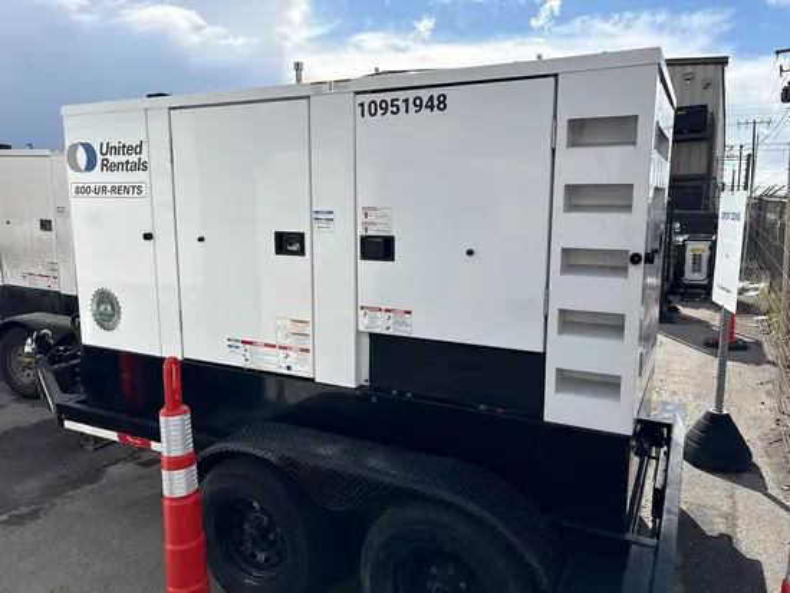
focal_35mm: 26
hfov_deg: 67.3
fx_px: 594
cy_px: 296
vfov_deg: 53.1
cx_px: 395
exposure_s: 1/6993
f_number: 1.6
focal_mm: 5.96
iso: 64
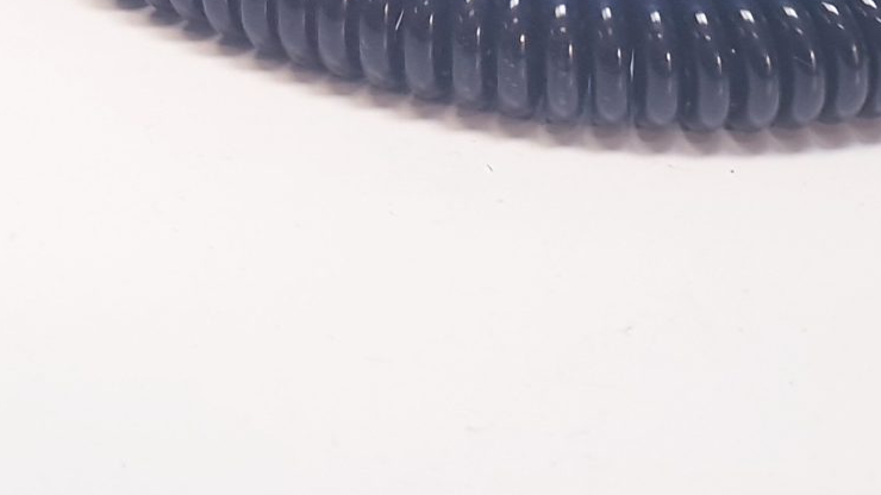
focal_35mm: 98
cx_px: -174
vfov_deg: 11.8
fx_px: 2289
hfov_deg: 20.4
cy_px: -265
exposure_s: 1/50
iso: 125
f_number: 2.4
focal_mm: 4.3
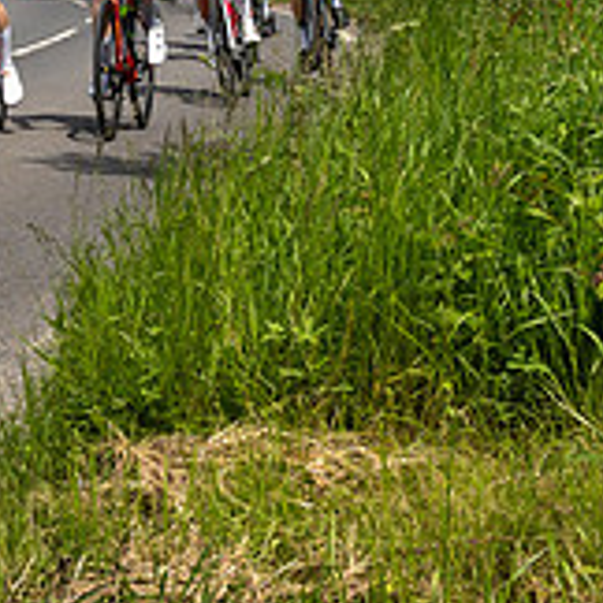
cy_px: -9
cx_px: -319
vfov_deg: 11.8
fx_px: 2897
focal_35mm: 147
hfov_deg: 11.4
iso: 100
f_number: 6.3
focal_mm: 28
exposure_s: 1/1250
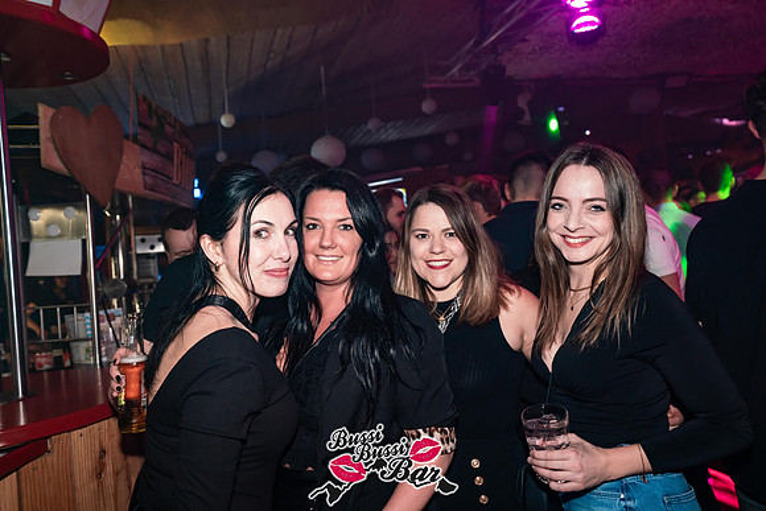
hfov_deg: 65.5
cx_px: 383
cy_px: 256
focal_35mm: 28
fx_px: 596
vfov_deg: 46.4
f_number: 4.5
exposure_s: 1/60
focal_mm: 28
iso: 1600
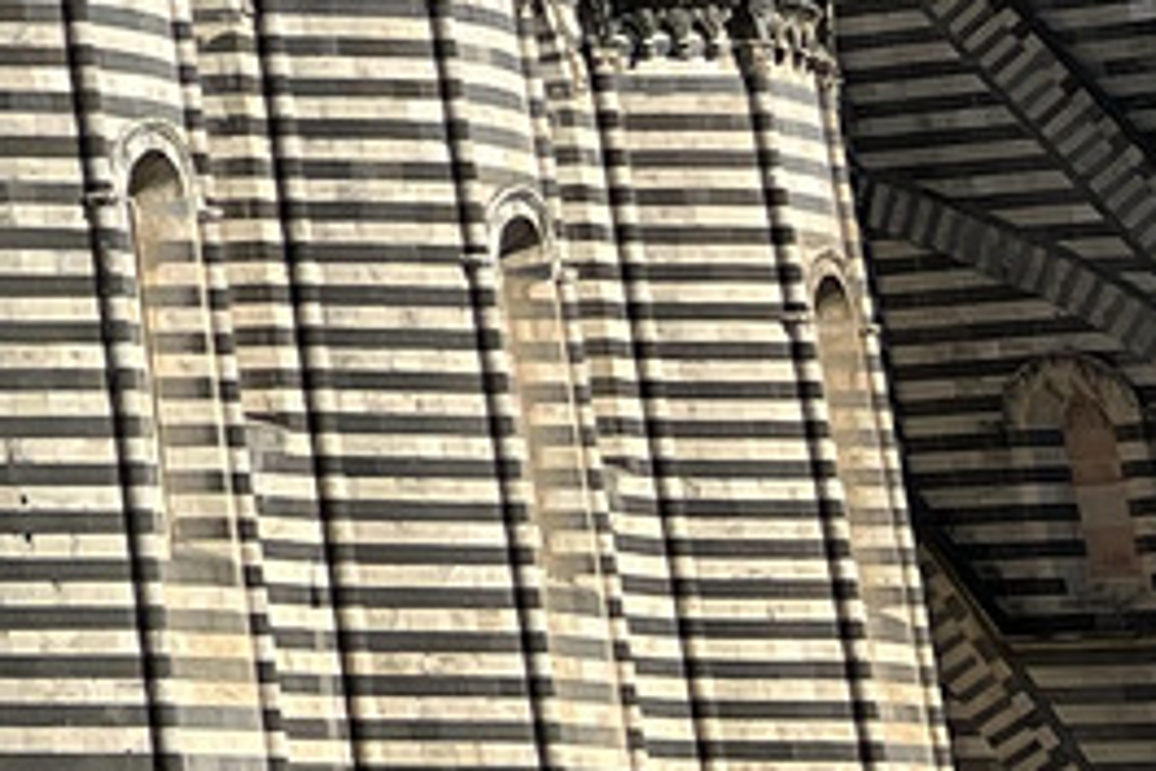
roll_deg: +0.2
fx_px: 5266
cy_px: -1213
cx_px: -1651
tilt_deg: +20.9
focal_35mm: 164
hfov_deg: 10.7
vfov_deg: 7.7
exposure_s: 1/5319
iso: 50
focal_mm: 5.7
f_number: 1.5
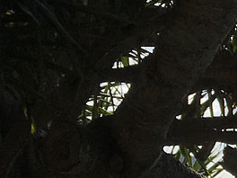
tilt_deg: +1.5
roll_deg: -1.1
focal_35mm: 176
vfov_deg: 8.4
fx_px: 1205
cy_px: 184
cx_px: 641
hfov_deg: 9.5
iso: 25
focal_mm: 4.15
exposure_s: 1/3077
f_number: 2.2
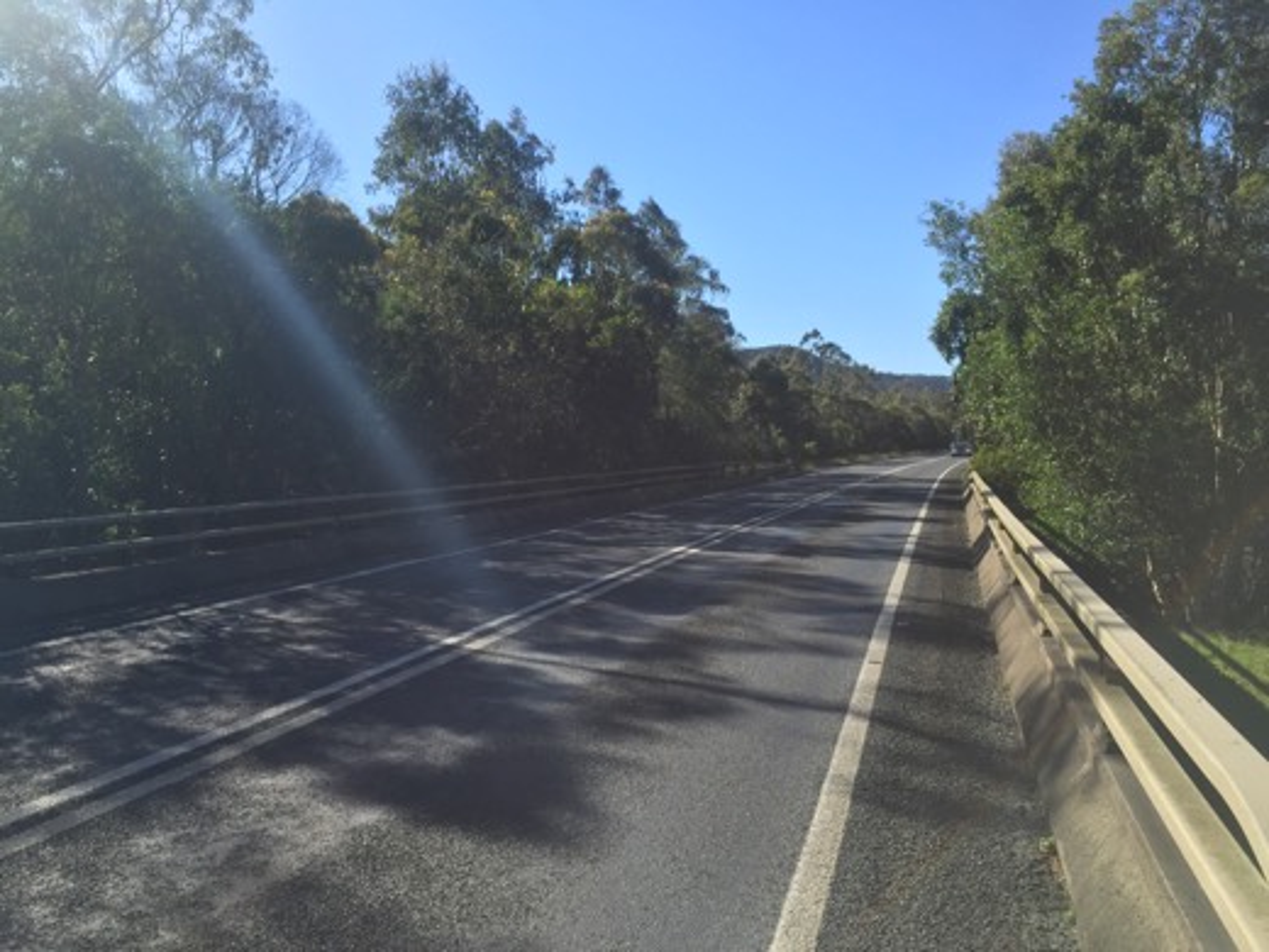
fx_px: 1063
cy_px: 476
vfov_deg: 48.2
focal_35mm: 29
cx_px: 634
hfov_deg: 61.7
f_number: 2.2
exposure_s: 1/1522
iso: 32
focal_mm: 4.15
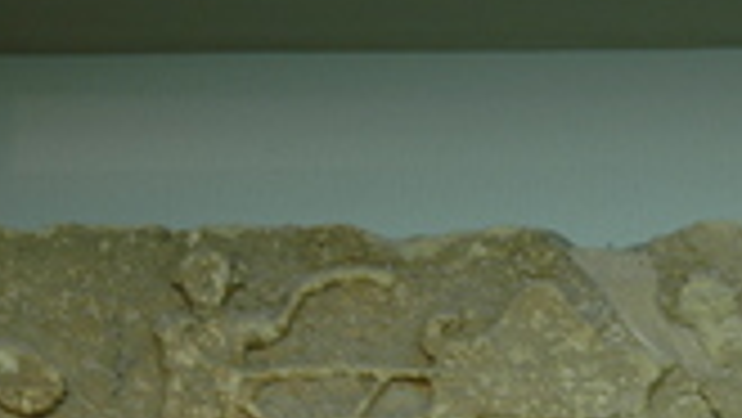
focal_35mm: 129
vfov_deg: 9.2
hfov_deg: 16.5
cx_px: 558
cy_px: 548
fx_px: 2547
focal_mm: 31
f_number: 4.5
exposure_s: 1/15
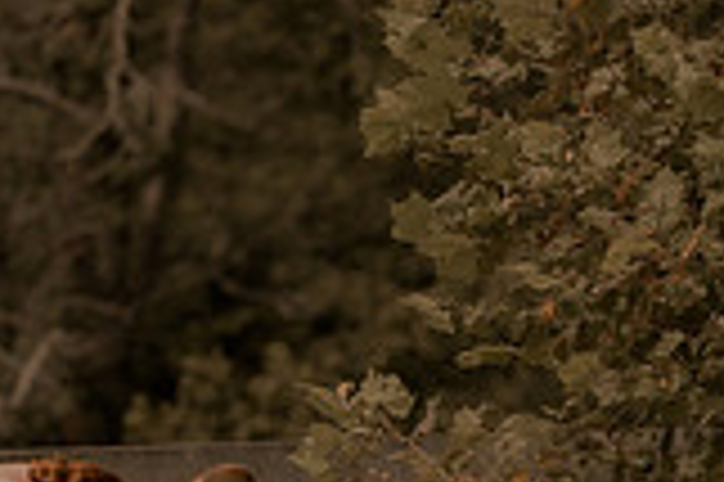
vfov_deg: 1.9
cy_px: 527
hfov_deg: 2.9
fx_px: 14505
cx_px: 436
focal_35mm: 722
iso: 125
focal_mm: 200
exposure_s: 1/1600
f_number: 2.8
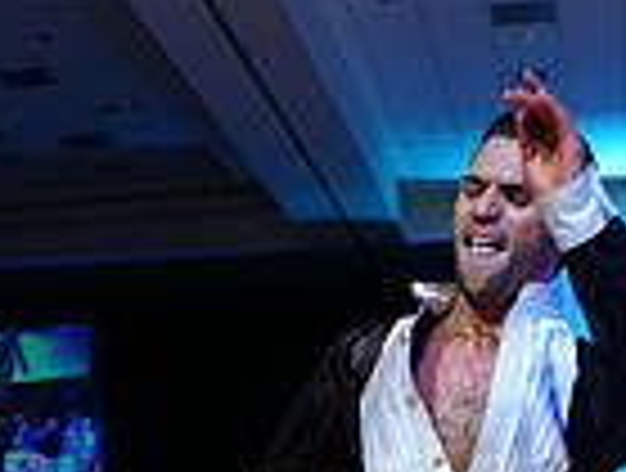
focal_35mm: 100
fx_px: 1813
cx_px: 173
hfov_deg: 19.5
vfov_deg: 13.5
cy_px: 823
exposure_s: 1/400
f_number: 4
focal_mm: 25
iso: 2500
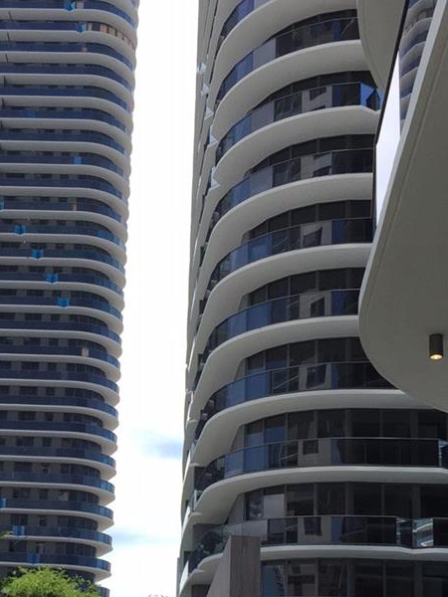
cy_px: 493
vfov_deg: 32.2
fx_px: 1001
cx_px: 110
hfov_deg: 24.9
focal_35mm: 58
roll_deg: -3.7
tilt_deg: +14.1
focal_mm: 4.15
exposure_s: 1/1319
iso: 32
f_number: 2.2
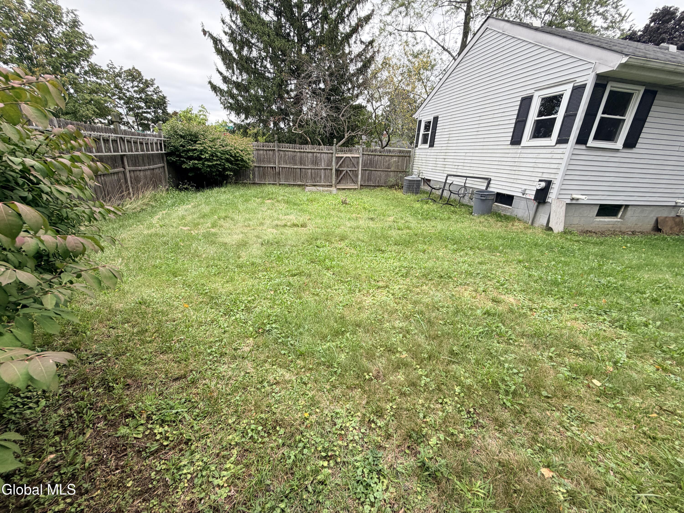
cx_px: 342
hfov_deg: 102.1
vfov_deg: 85.7
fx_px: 277
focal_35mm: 14
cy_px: 256
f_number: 2.2
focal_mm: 2.22
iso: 40
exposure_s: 1/153
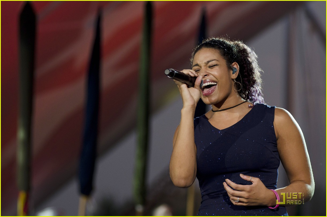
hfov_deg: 10.2
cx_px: 164
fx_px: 1837
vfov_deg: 6.8
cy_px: 108
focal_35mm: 202
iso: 800
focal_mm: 135
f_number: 3.2
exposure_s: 1/250
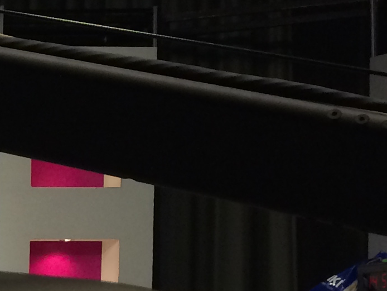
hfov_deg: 11.8
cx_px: -490
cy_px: 369
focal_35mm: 141
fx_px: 1577
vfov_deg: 10.3
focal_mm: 4.12
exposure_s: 1/33
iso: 80
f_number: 2.2
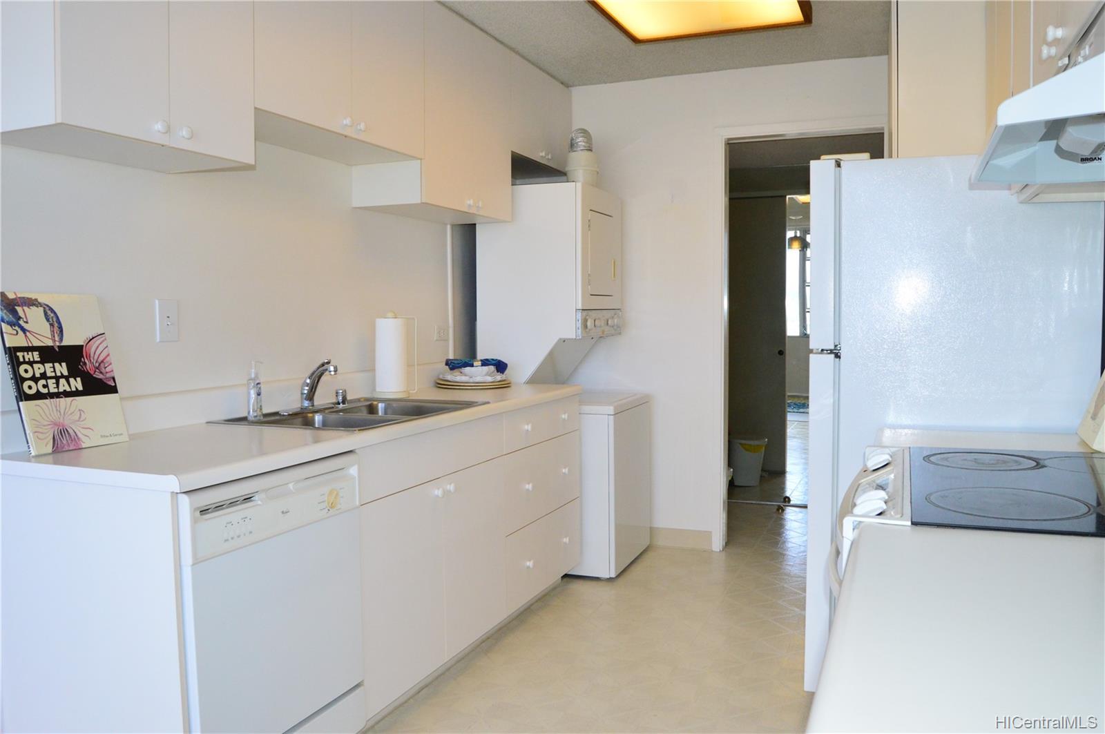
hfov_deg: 67.4
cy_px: 367
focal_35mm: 27
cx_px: 552
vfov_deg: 47.8
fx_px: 828
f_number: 8
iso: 1600
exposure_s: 1/200
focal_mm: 18
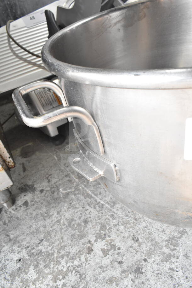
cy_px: 144
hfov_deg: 48.0
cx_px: 96
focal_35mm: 27
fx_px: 216
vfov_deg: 67.4
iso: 1600
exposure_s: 1/320
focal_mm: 18
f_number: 9
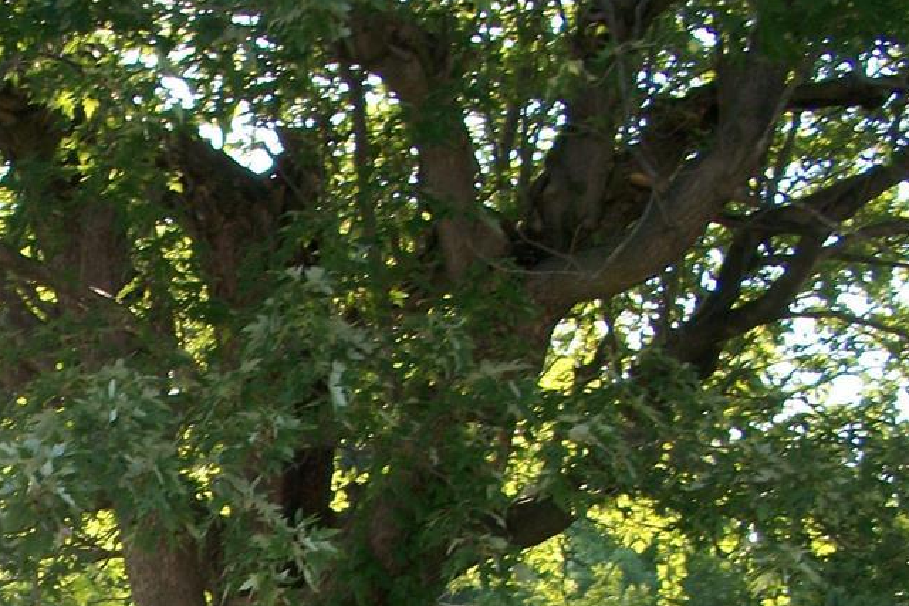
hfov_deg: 21.5
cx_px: -27
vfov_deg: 14.3
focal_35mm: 91
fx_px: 2298
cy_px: 815
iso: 80
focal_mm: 6.3
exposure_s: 1/125
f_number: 3.1
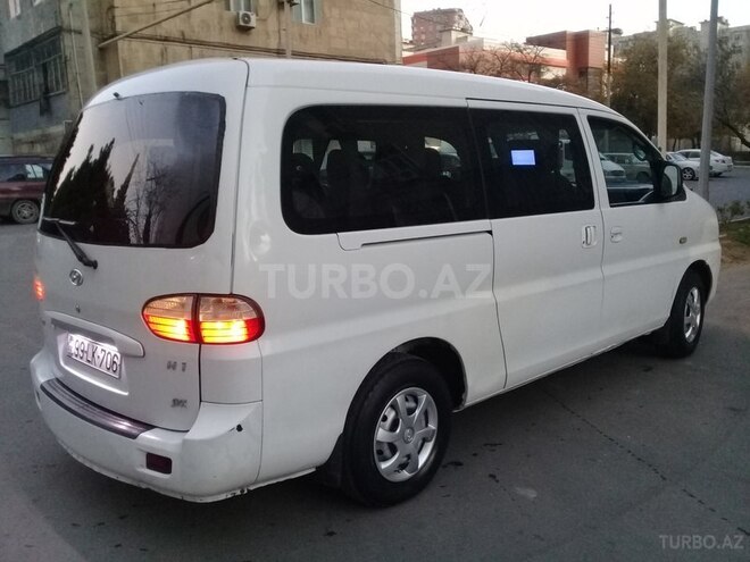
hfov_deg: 58.4
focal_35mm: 31
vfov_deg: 45.4
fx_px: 672
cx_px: 375
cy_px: 281
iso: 200
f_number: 2.2
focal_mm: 3.3
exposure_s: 1/30
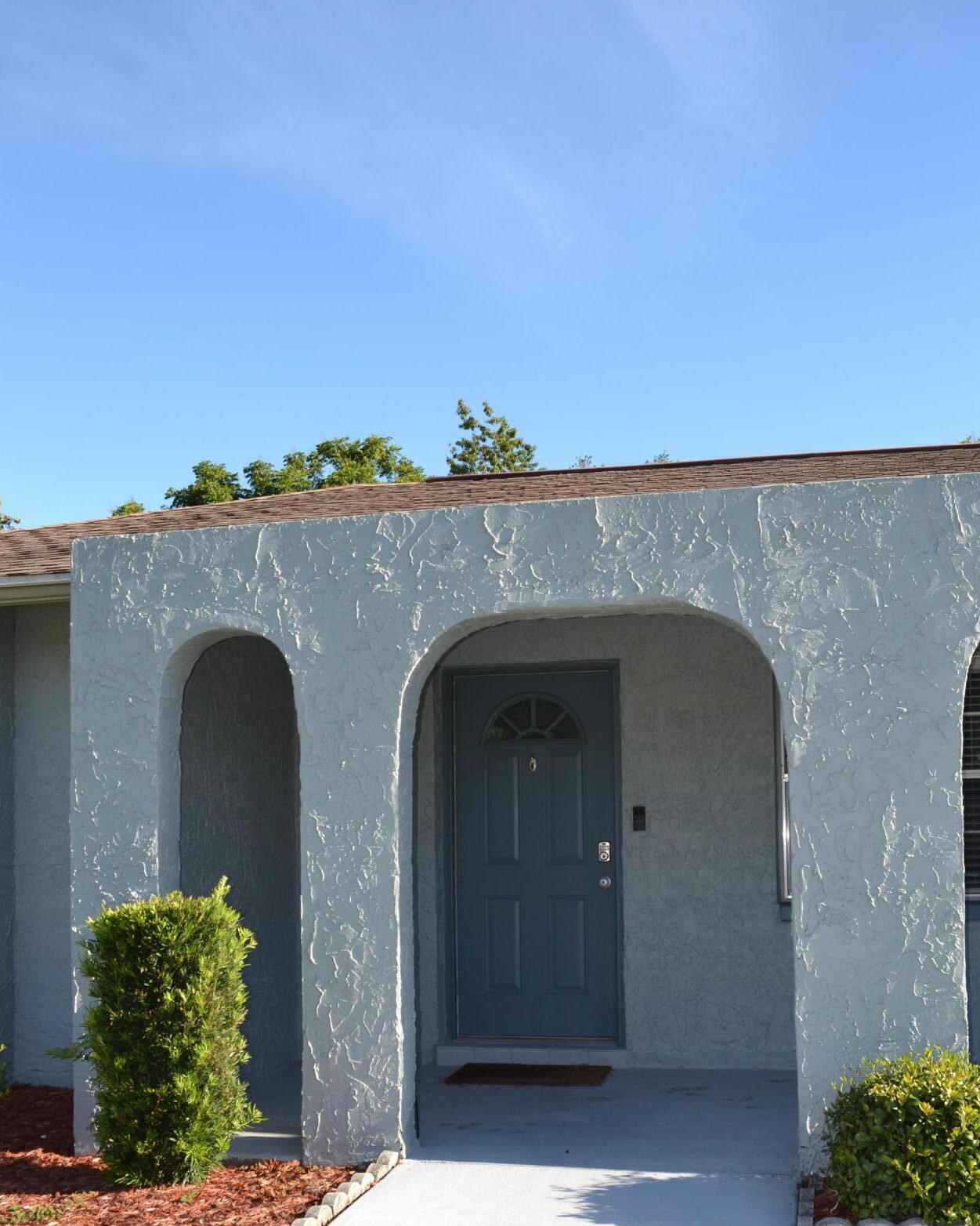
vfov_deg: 49.8
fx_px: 1305
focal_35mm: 36
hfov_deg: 41.1
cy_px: 764
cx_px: 510
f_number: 5.6
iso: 100
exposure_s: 1/200
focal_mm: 20
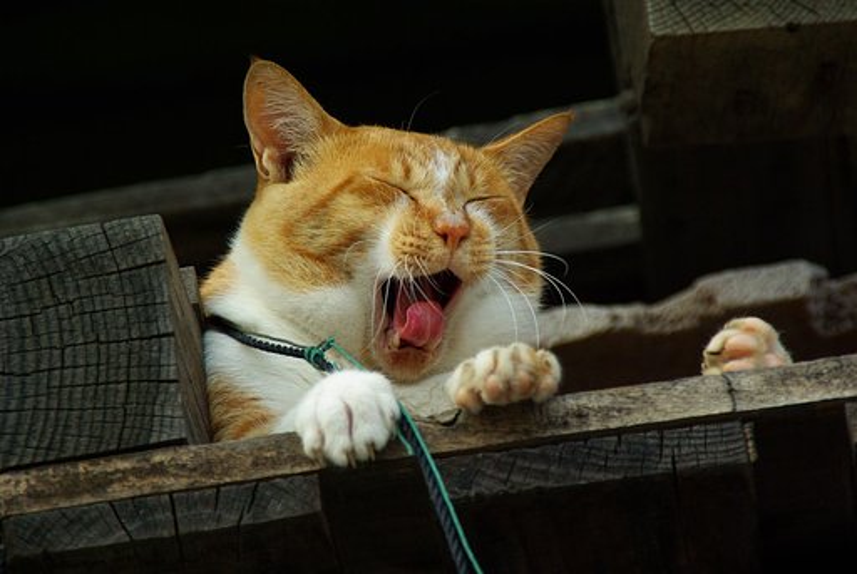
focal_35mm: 300
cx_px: 428
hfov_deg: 6.9
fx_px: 7152
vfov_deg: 4.6
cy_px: 287
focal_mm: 200
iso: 400
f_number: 6.3
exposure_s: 1/125
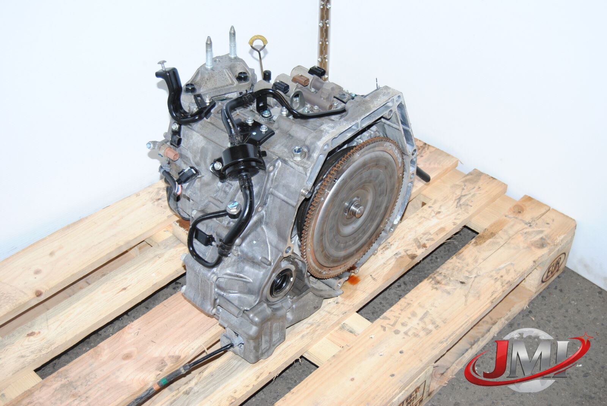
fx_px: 810
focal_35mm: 48
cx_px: 304
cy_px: 203
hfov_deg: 41.1
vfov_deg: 28.2
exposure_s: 1/200
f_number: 4.5
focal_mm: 32
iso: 400
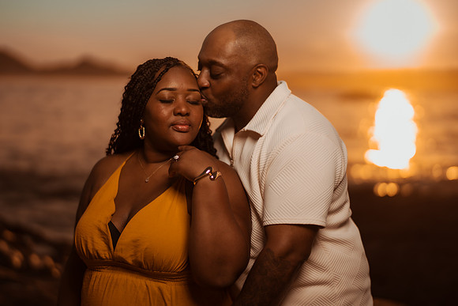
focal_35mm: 58
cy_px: 153
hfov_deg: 34.5
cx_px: 229
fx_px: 738
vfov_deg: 23.4
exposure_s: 1/8000
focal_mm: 58
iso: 100
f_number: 1.4
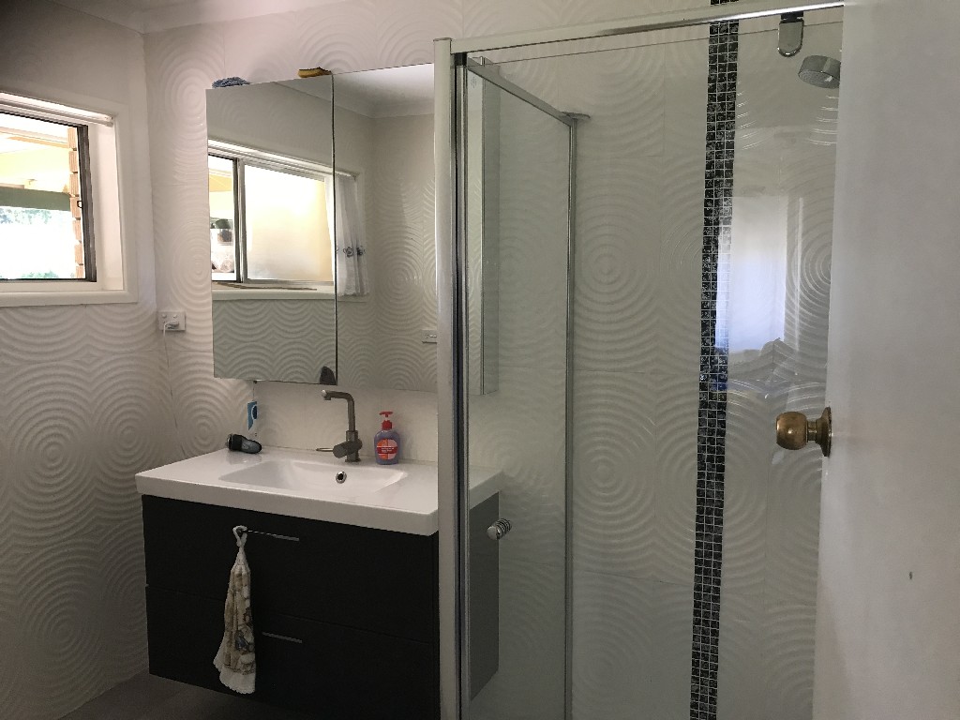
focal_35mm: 28
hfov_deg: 63.4
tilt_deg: -7.4
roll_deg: +1.3
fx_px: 777
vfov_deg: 49.7
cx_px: 480
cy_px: 360
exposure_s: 1/25
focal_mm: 3.99
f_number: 1.8
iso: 40
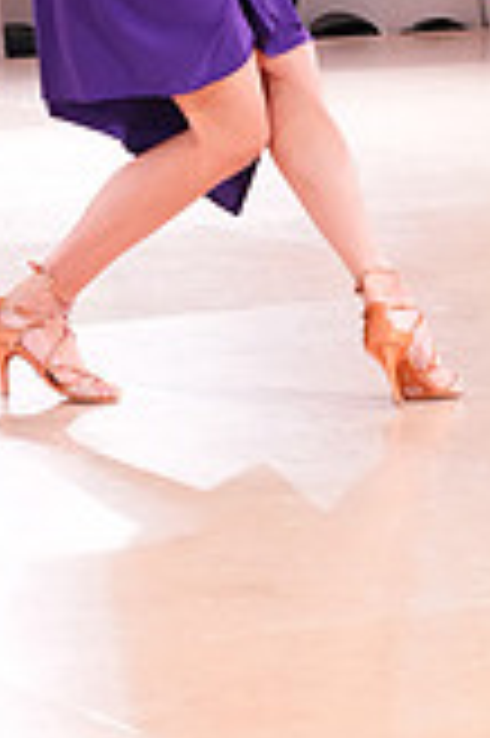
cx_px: -97
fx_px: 4276
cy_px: -184
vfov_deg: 9.7
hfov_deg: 6.5
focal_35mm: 209
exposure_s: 1/200
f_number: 7.1
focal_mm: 59
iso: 5000
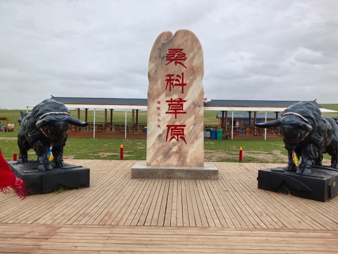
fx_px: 264
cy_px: 127
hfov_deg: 65.3
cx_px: 169
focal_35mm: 27
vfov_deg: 51.4
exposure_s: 1/3759
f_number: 2
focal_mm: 5.75
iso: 50
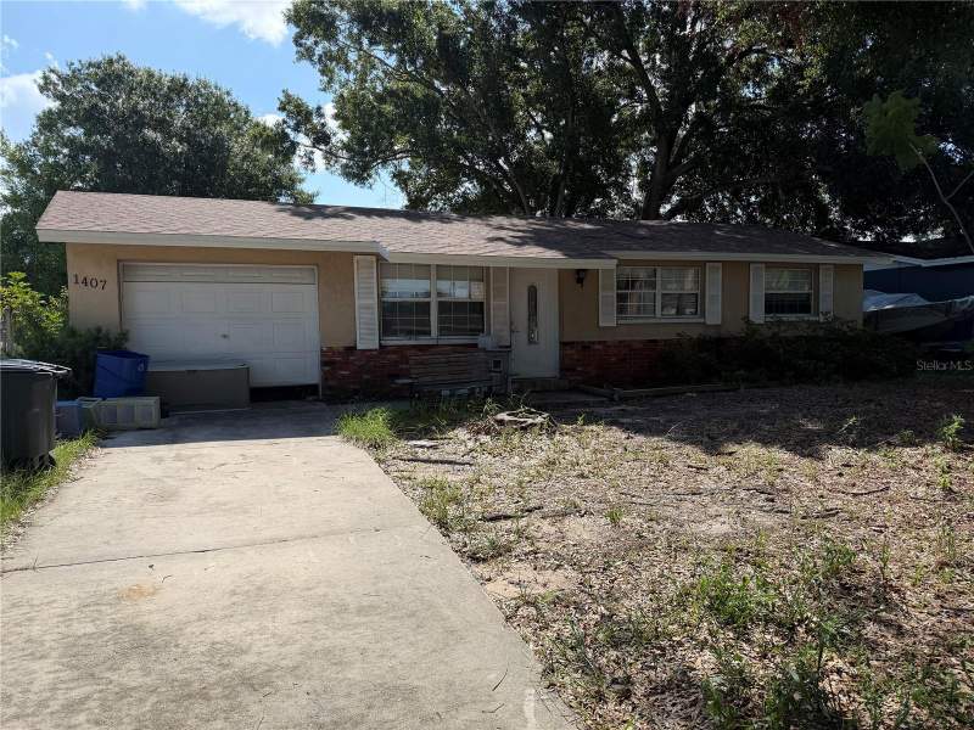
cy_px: 365
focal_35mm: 24
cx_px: 487
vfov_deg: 56.8
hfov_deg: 71.6
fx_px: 675
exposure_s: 1/3759
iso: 80
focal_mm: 6.76
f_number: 1.78
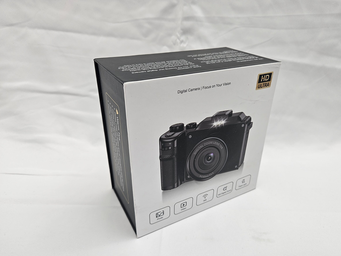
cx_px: 184
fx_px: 246
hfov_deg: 69.3
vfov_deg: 54.8
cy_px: 137
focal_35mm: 25
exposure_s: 1/131
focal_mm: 5.4
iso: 25
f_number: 1.8
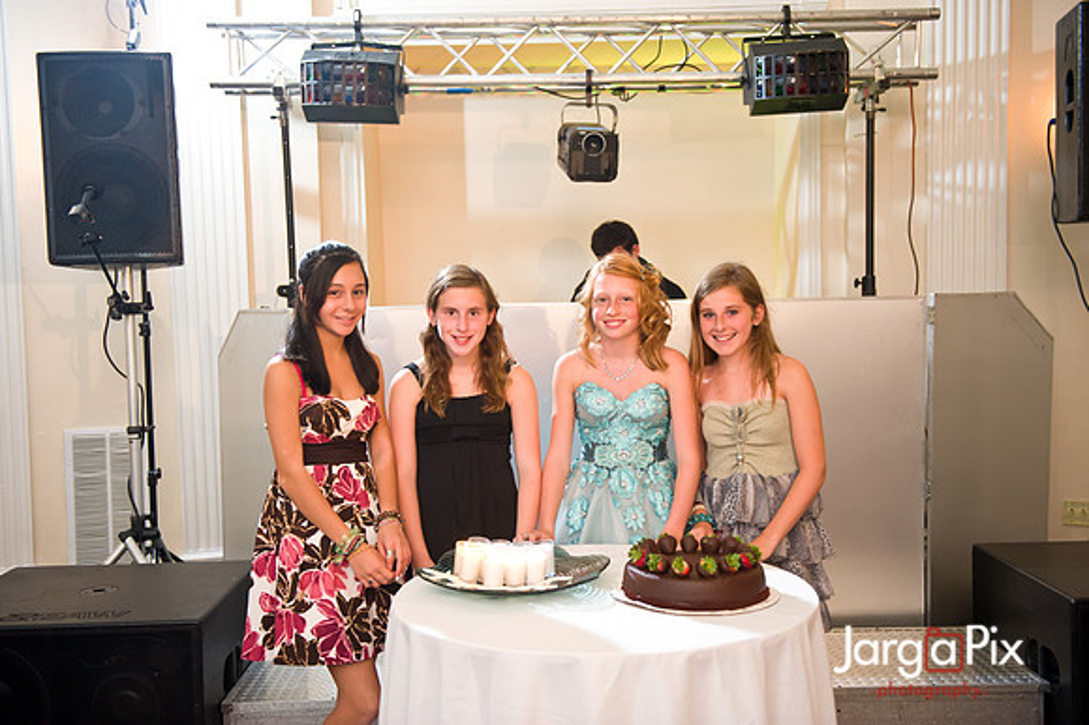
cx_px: 544
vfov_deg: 35.0
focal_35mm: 38
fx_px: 1149
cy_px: 362
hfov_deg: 50.7
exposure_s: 1/125
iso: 1600
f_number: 3.2
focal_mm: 38
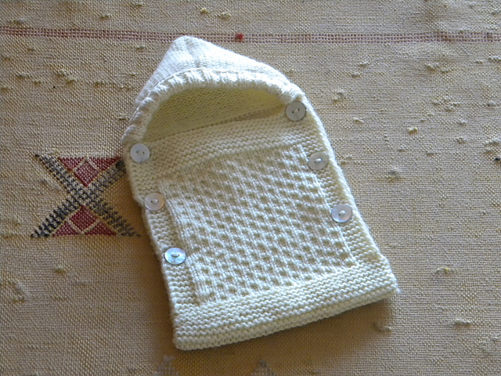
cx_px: 250
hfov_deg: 18.7
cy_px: 188
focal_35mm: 105
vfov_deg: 14.1
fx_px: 1520
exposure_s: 1/22.1
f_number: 4.7
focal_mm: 19
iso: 400
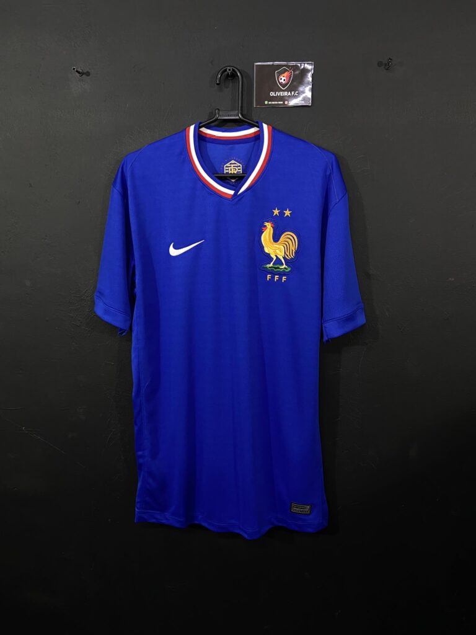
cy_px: 318
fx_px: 477
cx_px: 238
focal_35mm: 26
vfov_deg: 67.3
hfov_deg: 53.1
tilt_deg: -8.7
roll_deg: +0.3
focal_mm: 4.25
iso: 320
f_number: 1.8
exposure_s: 1/60
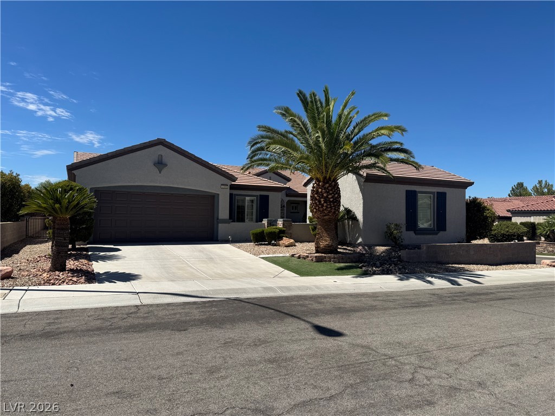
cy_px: 208
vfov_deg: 56.8
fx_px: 385
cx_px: 278
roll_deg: -1.0
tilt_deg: +0.9
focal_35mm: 24
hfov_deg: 71.6
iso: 80
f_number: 1.78
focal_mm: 6.76
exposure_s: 1/6410
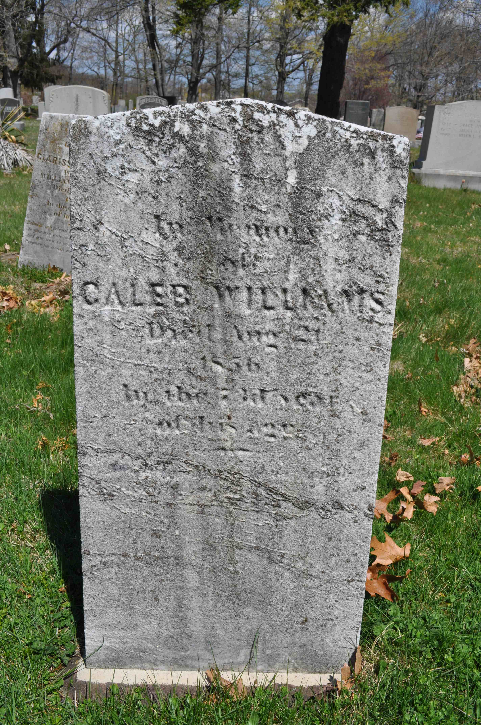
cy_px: 362
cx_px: 240
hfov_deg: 39.9
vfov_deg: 57.3
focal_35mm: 33
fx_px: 663
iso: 200
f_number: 10
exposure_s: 1/400
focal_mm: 22
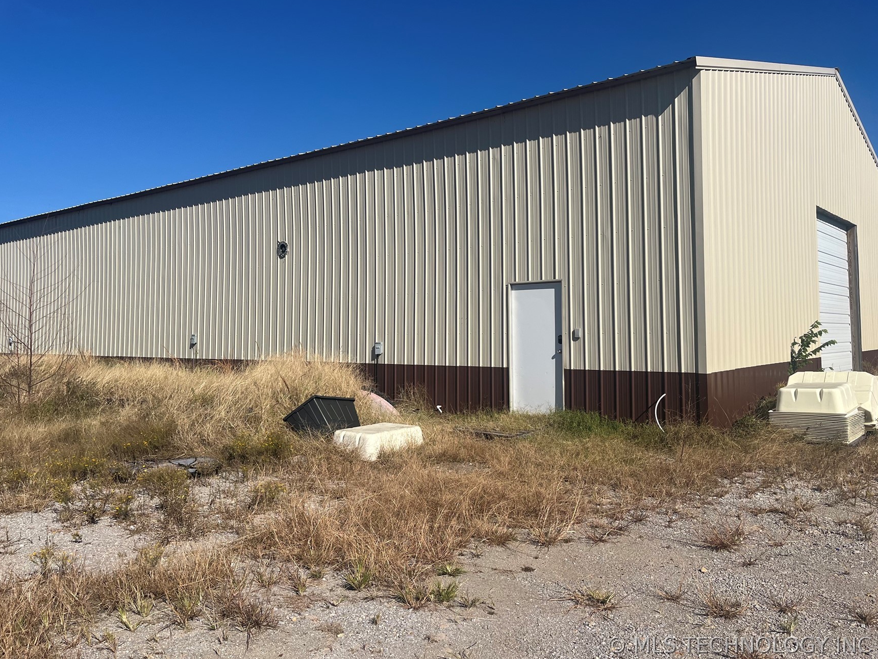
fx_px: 736
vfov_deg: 48.2
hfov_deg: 61.7
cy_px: 295
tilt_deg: +1.2
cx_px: 447
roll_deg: +0.1
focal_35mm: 29
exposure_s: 1/7353
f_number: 1.6
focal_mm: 5.1
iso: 50
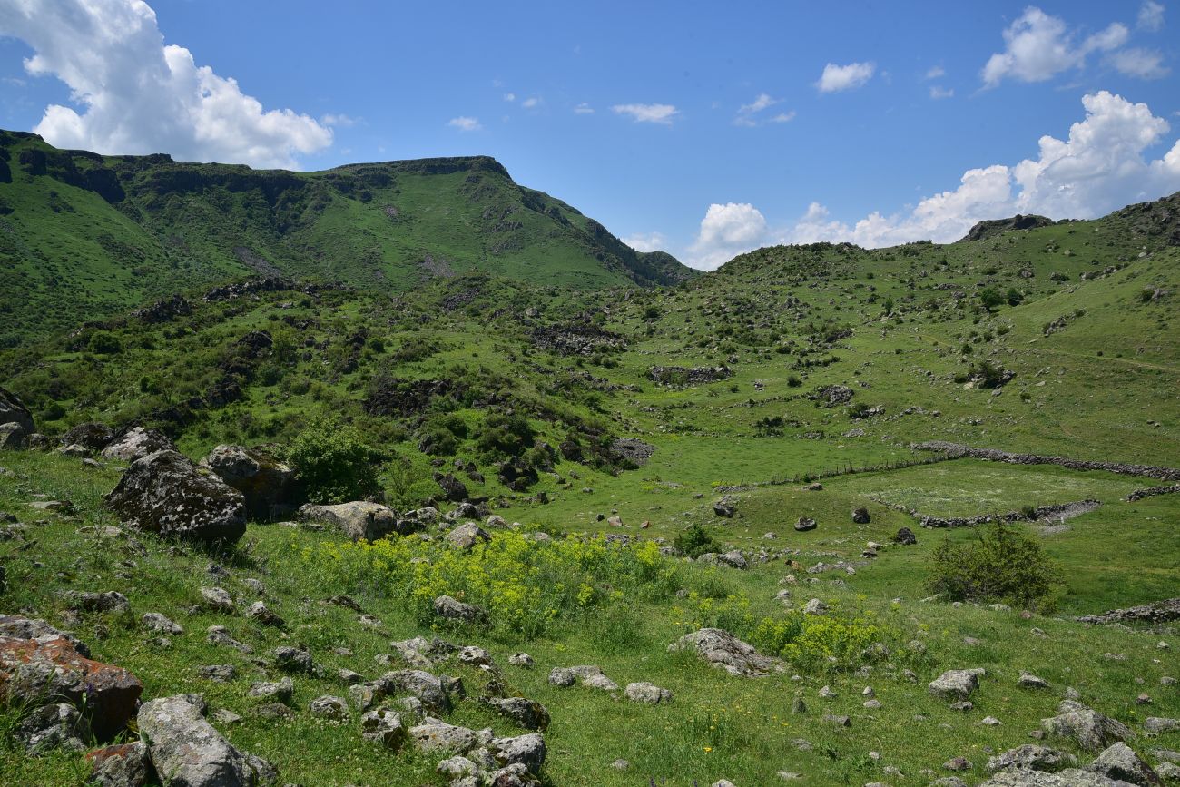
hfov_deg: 39.6
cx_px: 590
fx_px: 1639
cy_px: 394
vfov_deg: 27.0
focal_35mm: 50
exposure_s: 1/125
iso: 100
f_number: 13
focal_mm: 50
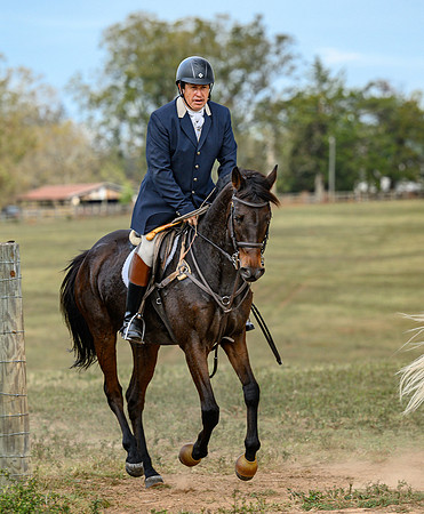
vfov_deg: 9.0
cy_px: 280
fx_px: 3268
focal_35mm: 212
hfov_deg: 7.4
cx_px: 249
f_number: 3.5
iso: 400
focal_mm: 140
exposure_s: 1/1000
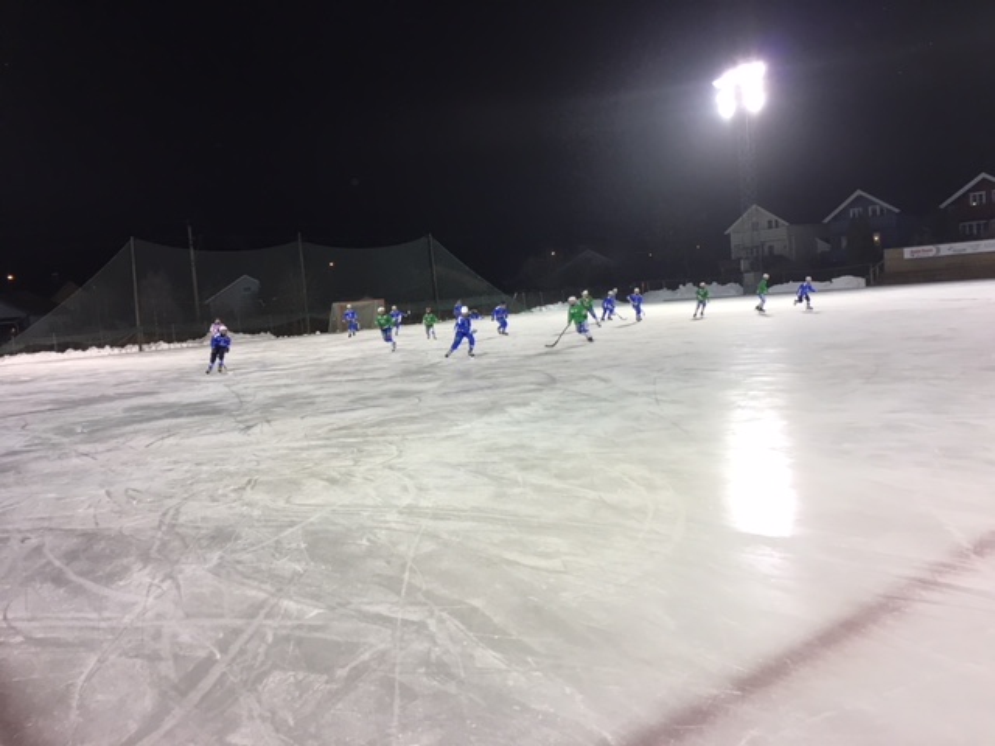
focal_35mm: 29
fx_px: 834
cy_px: 373
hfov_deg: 61.7
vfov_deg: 48.2
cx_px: 498
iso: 50
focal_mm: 4.15
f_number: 2.2
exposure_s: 1/33
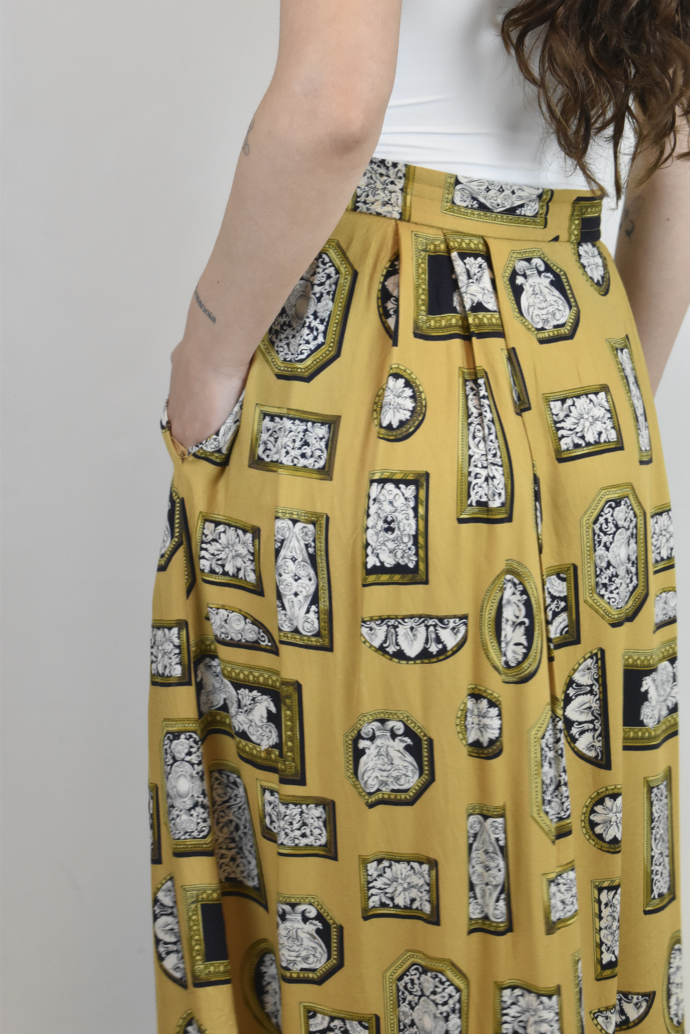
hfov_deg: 16.6
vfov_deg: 24.6
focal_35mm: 82
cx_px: 345
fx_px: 2372
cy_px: 517
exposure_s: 1/30
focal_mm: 55
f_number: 18
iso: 1600
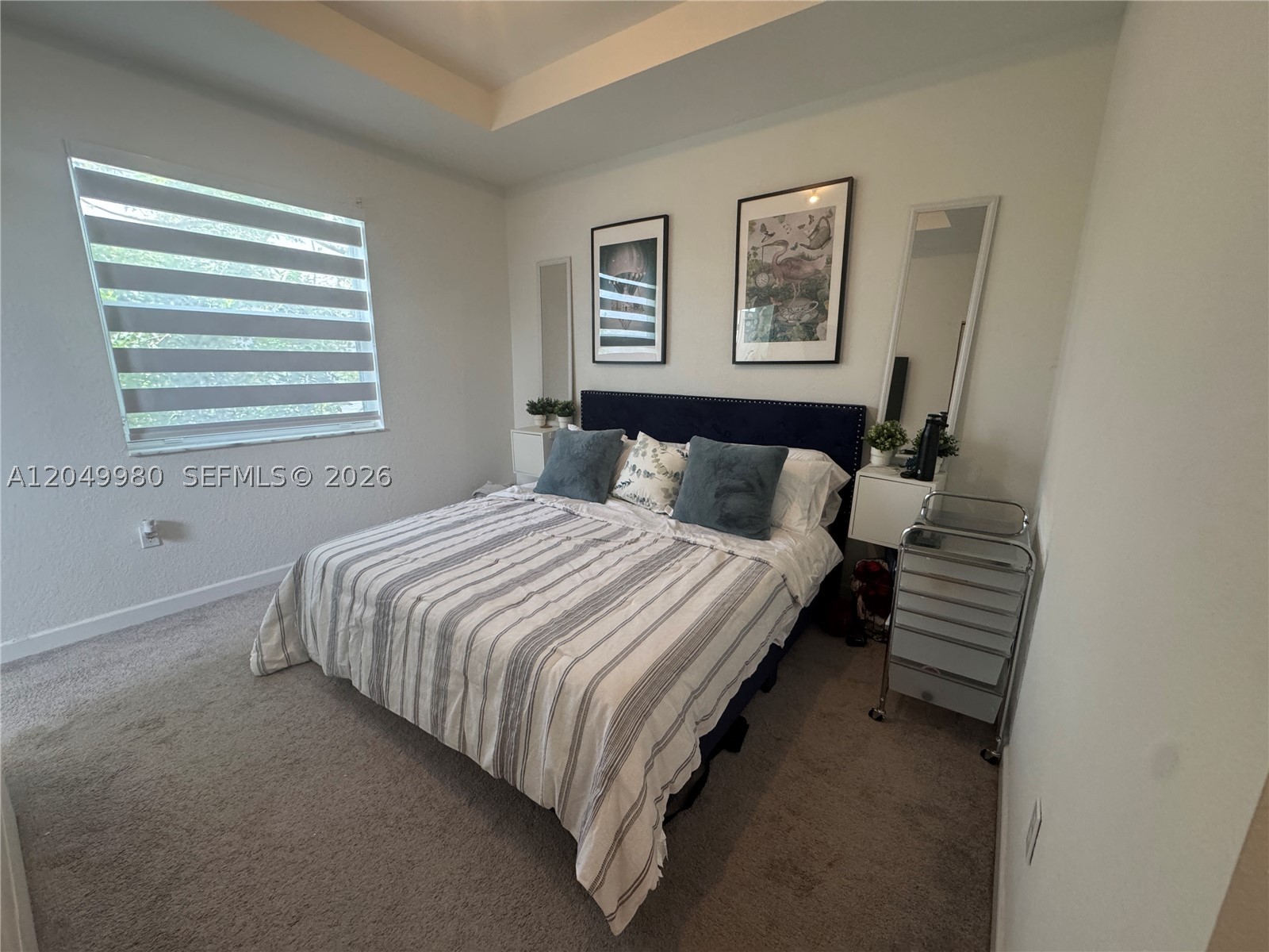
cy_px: 476
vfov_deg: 85.7
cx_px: 634
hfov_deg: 102.1
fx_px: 513
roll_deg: -0.4
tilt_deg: -13.3
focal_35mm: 14
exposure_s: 1/83
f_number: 2.2
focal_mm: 2.22
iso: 320
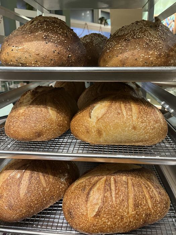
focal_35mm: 26
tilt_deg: -18.1
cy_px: 118
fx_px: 176
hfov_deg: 53.1
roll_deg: +0.9
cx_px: 88
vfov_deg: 67.3
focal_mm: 5.1
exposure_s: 1/60
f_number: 1.6
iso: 500
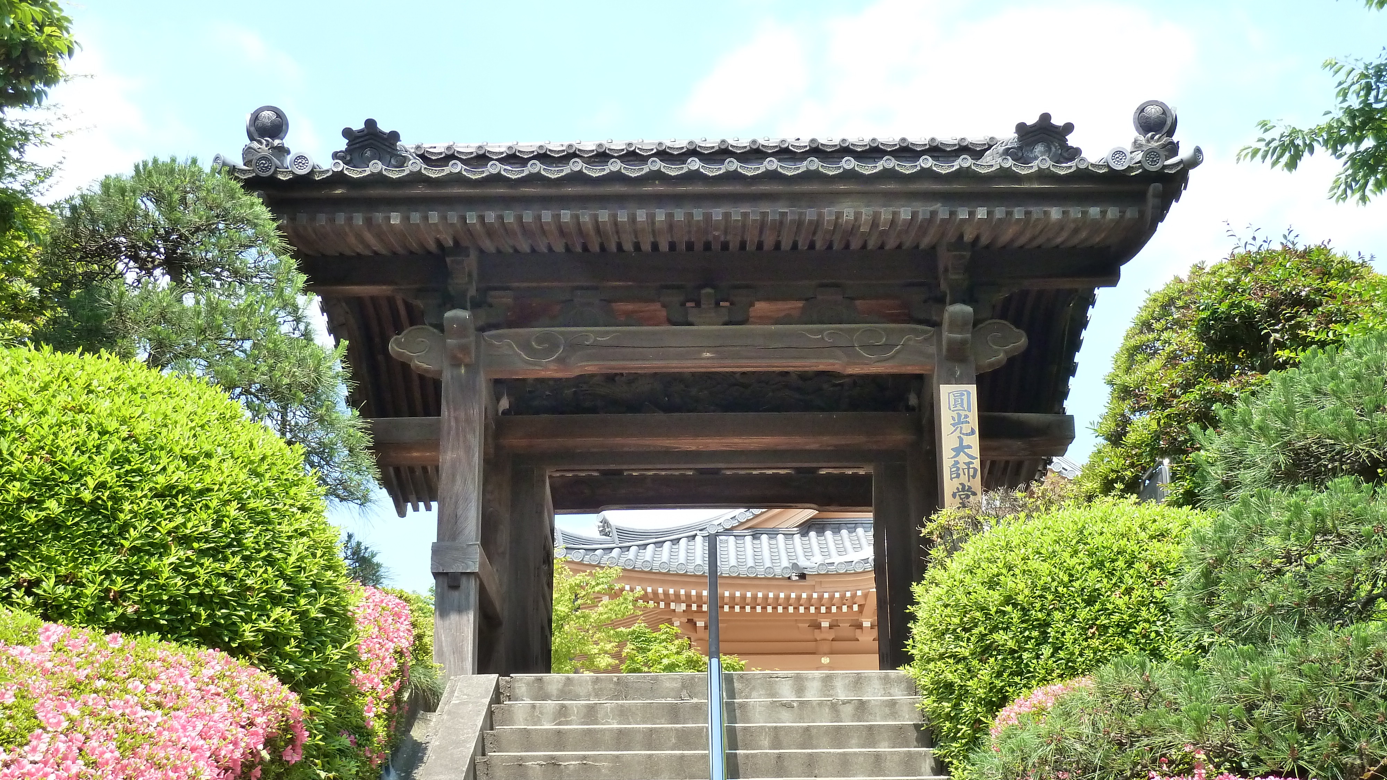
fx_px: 1765
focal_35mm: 48
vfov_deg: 24.8
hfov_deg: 42.9
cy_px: 504
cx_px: 694
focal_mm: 7.3
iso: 200
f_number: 4
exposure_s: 1/160
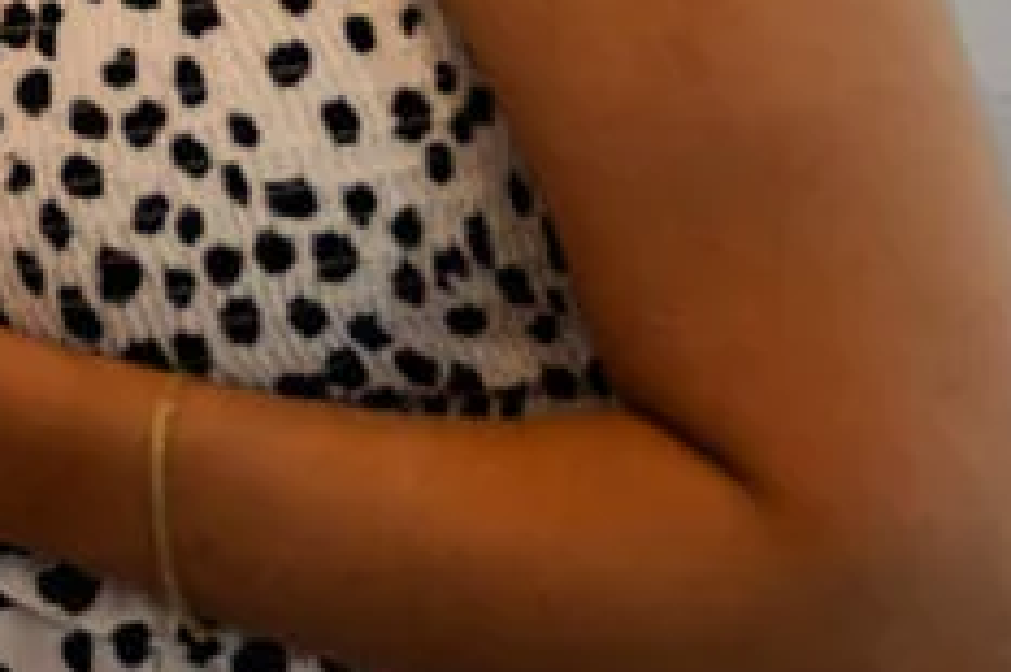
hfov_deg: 15.5
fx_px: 3452
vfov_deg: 10.7
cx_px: -460
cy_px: -366
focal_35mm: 123
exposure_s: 1/200
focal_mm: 28
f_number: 2.8
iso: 640
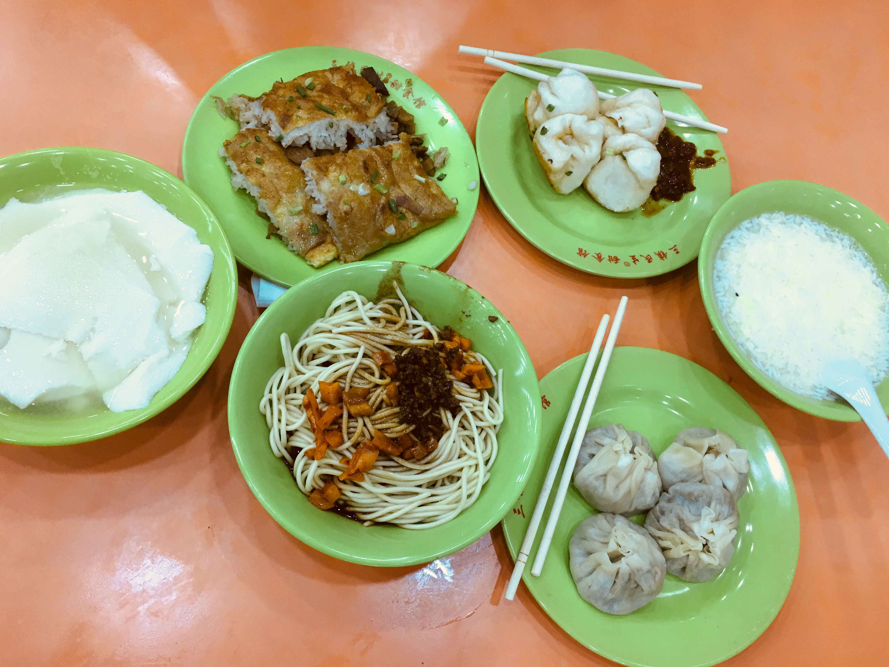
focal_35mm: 29
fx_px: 745
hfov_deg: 61.7
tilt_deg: -64.6
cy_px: 334
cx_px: 444
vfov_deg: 48.2
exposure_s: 1/33
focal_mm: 4.15
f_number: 2.2
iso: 40
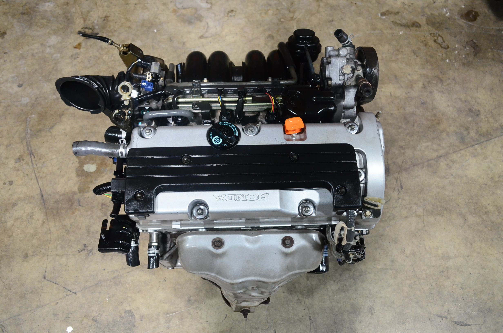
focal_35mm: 30
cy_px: 166
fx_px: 418
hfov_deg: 62.0
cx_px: 252
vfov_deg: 43.4
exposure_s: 1/100
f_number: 5
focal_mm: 20
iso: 2500
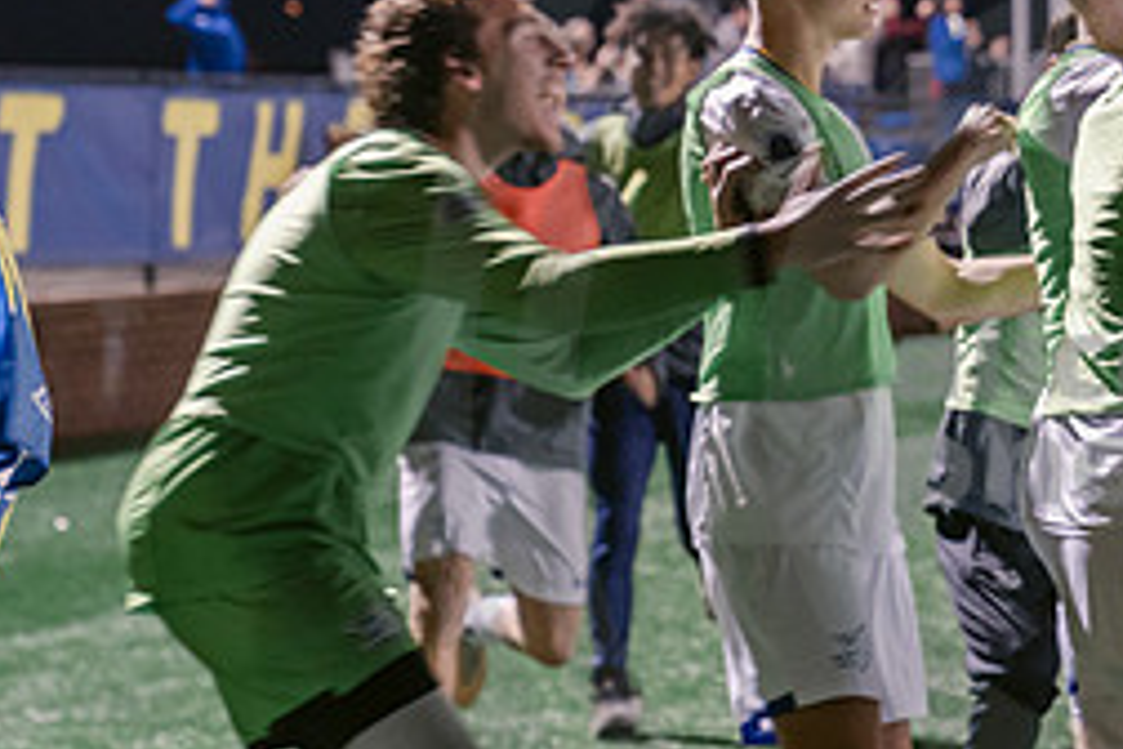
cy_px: 408
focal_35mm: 161
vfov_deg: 8.5
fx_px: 5022
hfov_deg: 12.6
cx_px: 1203
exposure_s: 1/125
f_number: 3.5
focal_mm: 70
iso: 2500
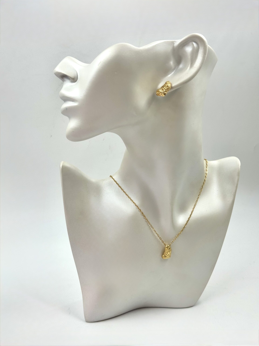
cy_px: 173
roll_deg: +0.4
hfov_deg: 30.3
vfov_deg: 39.7
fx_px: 479
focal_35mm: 48
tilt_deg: -19.9
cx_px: 130
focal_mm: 6.76
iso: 64
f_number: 1.78
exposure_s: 1/1011
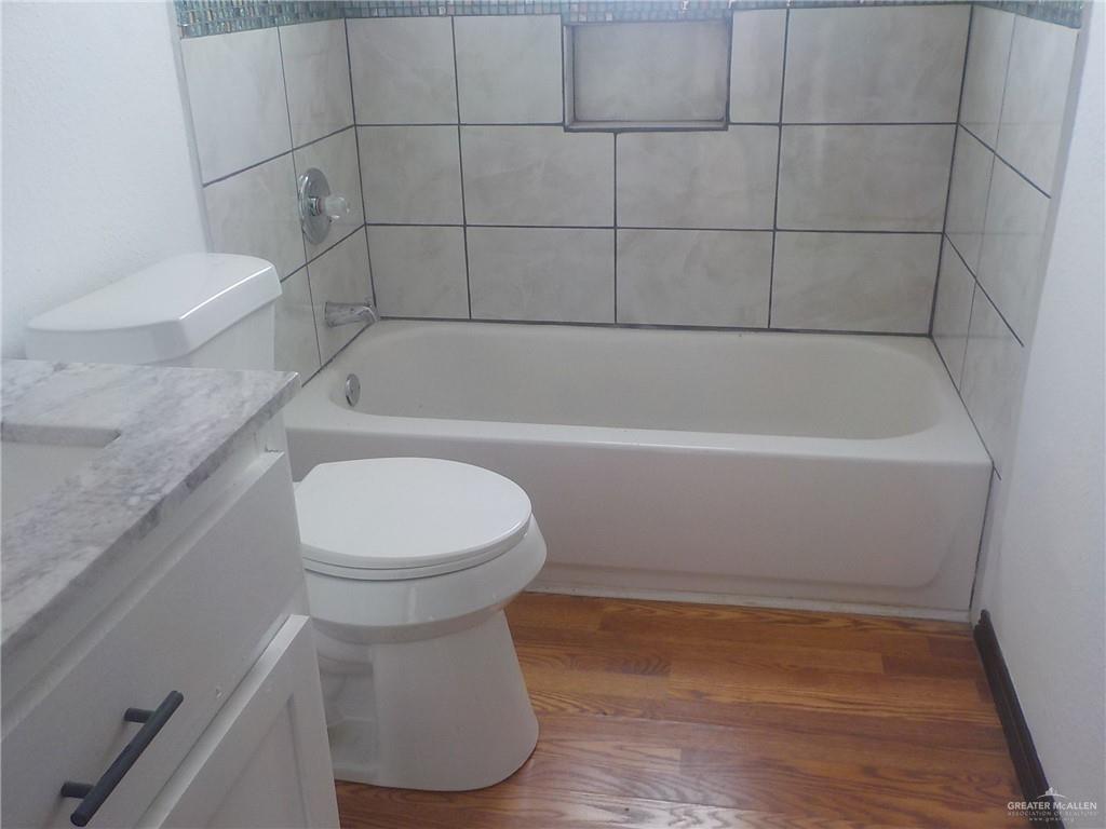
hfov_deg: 60.0
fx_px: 959
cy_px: 414
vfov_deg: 46.8
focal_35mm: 30
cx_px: 553
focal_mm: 4.1
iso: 160
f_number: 3.3
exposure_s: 1/30
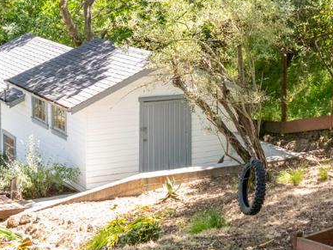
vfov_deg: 14.1
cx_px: 277
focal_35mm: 104
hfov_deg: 18.7
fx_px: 1000
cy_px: 22
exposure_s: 1/250
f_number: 9
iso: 1600
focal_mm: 28
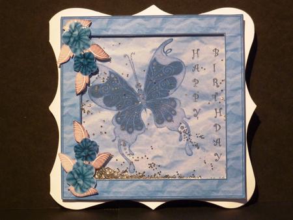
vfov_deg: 15.4
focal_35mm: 96
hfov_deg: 20.4
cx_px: 146
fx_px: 813
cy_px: 110
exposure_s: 1/13
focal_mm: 15.8
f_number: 4.3
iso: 400
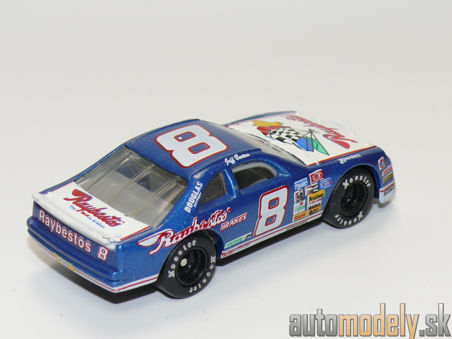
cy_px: 173
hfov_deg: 17.7
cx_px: 222
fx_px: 1449
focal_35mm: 111
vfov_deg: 13.3
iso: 100
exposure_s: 1/30
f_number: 4
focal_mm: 13.8
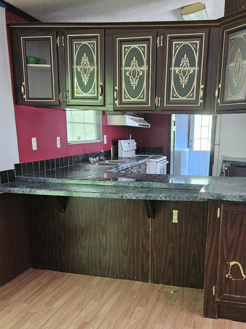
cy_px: 218
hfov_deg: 38.6
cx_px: 138
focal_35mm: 37
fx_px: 351
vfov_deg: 49.3
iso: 1000
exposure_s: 1/120
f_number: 1.8
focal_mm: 5.4
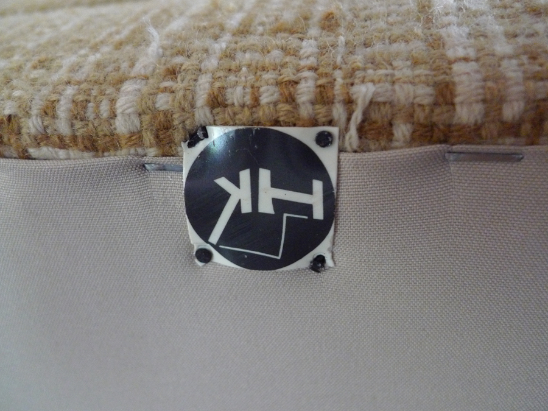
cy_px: 206
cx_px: 274
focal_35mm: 24
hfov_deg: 71.6
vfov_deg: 56.8
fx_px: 380
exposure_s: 1/60
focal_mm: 5.1
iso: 800
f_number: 2
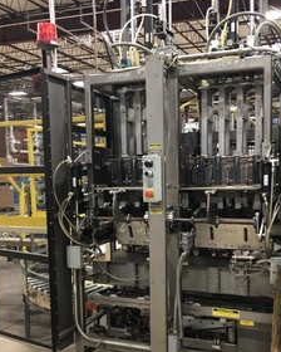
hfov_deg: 37.9
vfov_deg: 46.4
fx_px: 405
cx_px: 179
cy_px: 224
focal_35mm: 39
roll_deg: -0.3
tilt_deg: -4.6
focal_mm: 4
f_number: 1.8
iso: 80
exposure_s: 1/8
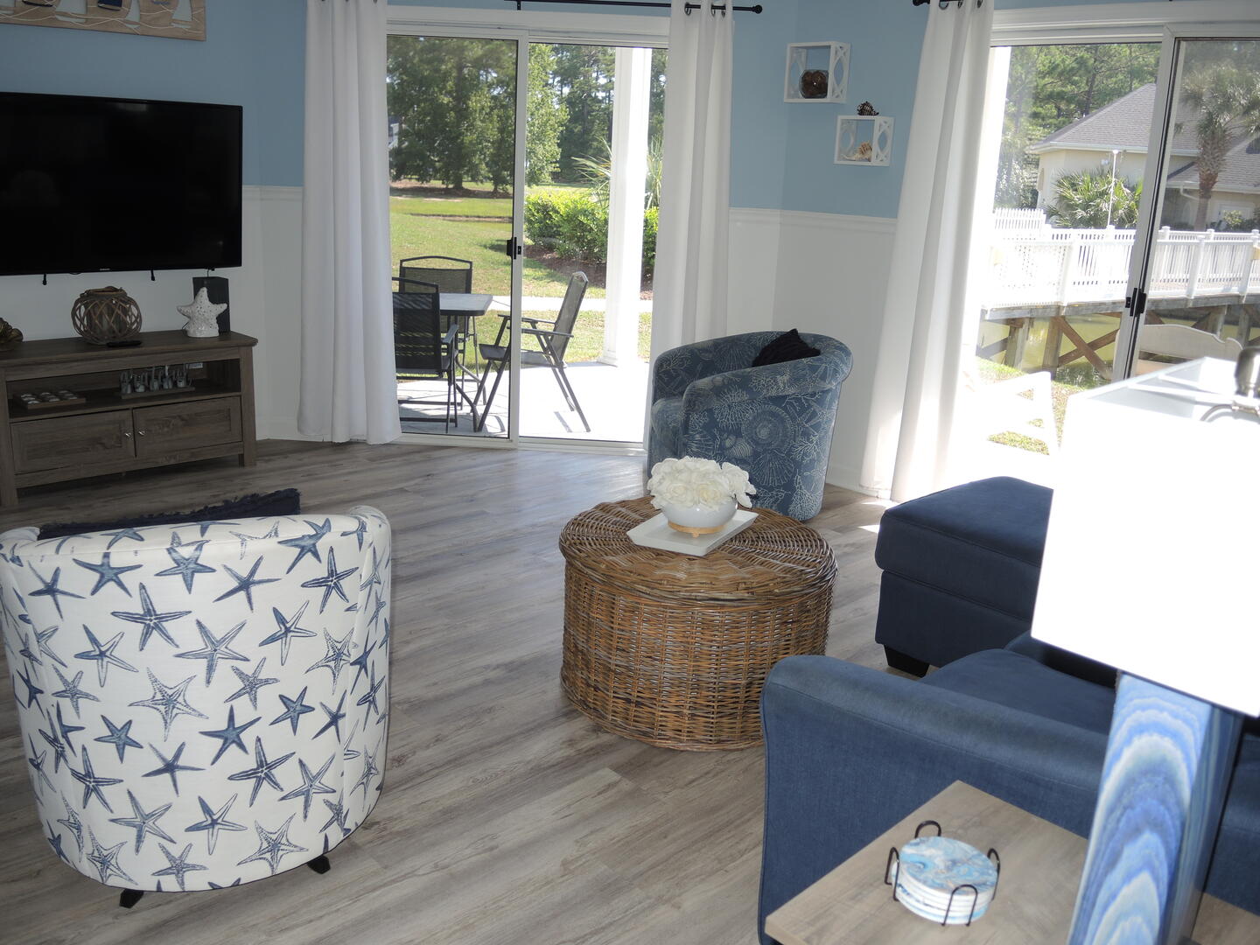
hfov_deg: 63.4
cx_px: 630
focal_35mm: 28
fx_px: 1019
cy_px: 472
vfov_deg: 49.7
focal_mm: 6
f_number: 2
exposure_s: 1/400
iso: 80
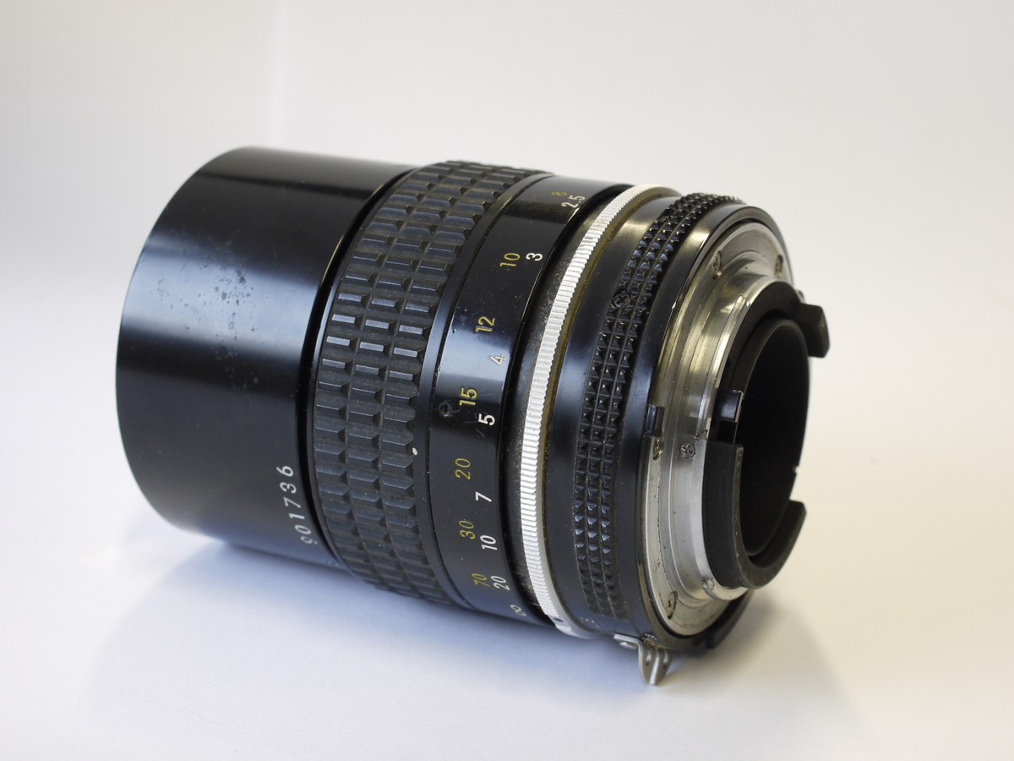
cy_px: 380
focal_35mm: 60
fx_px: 1758
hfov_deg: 32.2
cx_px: 507
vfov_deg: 24.4
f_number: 8
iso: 400
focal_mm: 30
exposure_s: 1/25
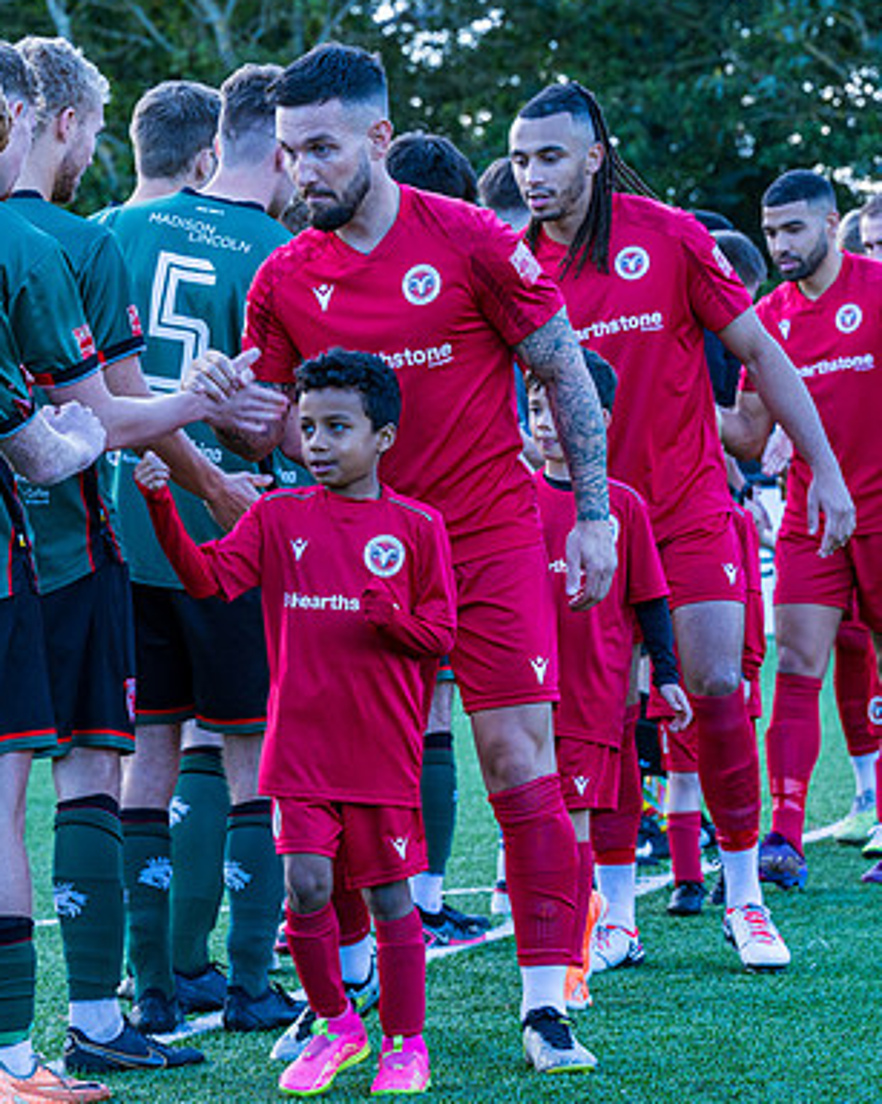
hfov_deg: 8.1
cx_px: 375
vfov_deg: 10.2
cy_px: 607
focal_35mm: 190
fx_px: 6202
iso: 200
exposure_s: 1/160
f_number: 5
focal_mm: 77
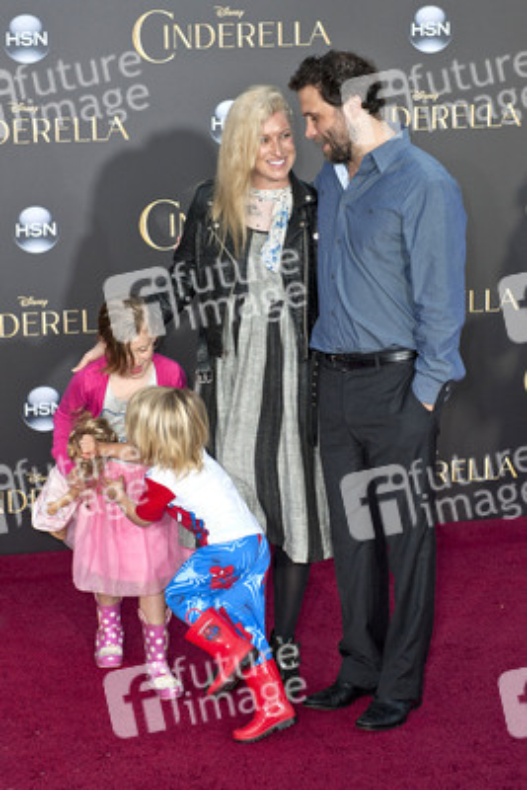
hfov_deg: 19.5
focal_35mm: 70
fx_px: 1536
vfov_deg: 28.8
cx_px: 264
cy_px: 395
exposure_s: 1/400
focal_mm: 70
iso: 400
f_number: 4
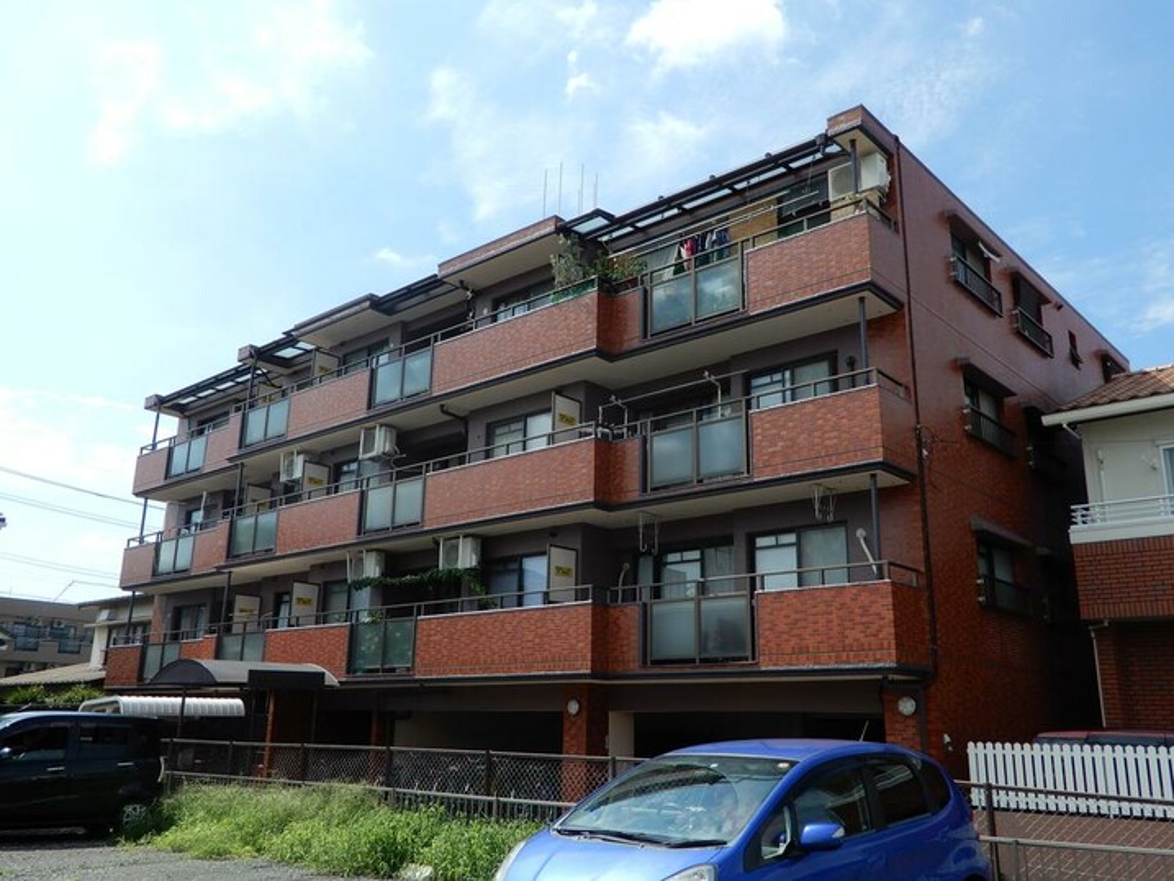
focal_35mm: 30
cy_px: 440
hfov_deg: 60.0
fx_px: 1018
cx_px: 587
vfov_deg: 46.8
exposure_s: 1/800
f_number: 3.5
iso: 80
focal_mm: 5.4
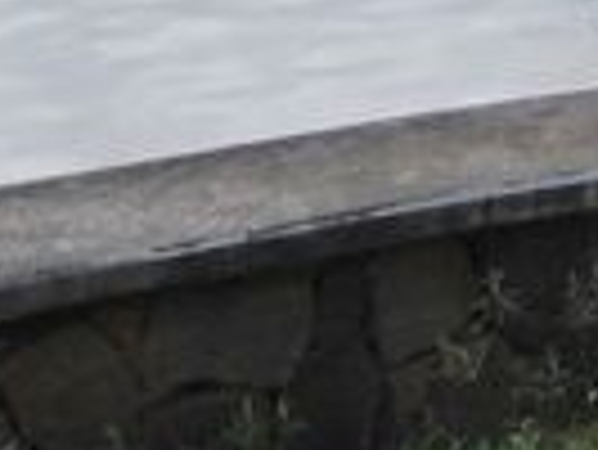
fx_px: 3735
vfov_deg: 6.5
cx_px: 1547
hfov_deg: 8.2
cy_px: -747
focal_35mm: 216
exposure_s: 1/100
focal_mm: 6.3
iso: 250
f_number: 3.7
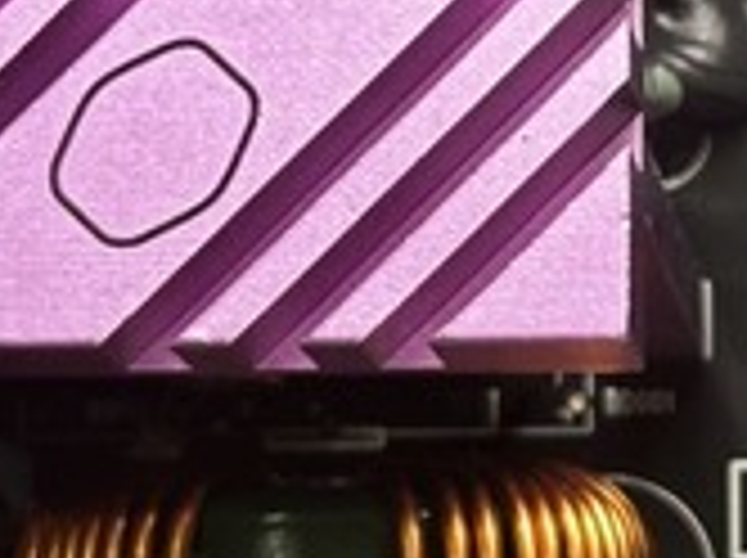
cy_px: 493
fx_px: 4870
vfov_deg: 6.5
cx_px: 1026
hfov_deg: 8.6
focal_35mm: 226
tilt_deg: -47.2
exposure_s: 1/60
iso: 160
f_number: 1.78
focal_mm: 6.86
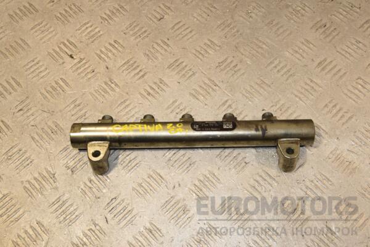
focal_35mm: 42
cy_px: 124
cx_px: 185
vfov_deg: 31.9
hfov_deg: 46.4
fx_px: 432
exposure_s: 1/200
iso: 800
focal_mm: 28
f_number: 10
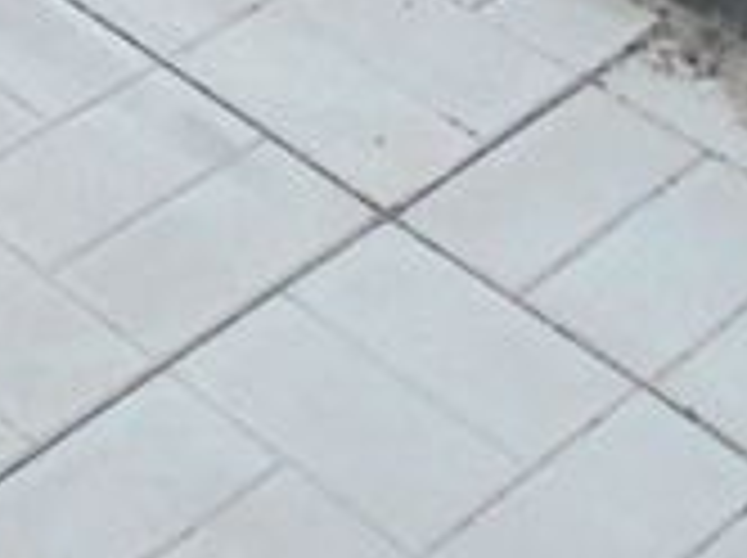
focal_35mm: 140
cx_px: -144
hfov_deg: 13.7
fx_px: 3017
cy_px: -572
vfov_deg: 9.8
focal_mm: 5.3
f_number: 3.7
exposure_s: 1/125
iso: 640
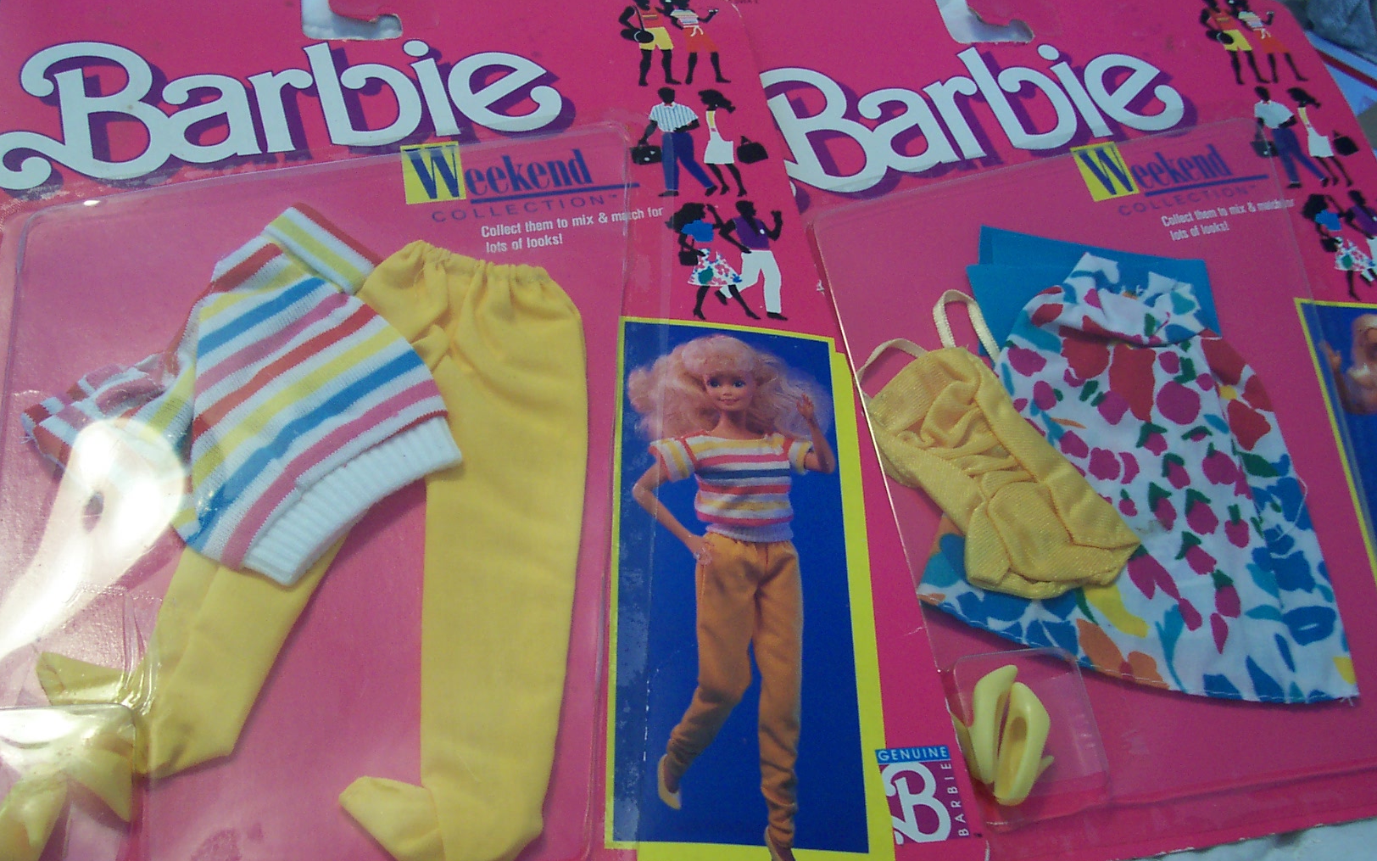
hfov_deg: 49.3
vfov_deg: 32.0
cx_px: 688
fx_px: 1501
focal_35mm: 40
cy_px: 483
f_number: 2.8
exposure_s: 1/30
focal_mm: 5.6
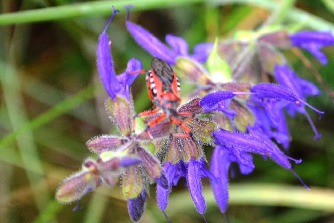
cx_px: 167
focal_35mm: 82
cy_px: 112
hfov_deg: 24.6
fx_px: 765
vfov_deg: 16.6
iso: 640
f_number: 5.6
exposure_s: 1/60
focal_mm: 55
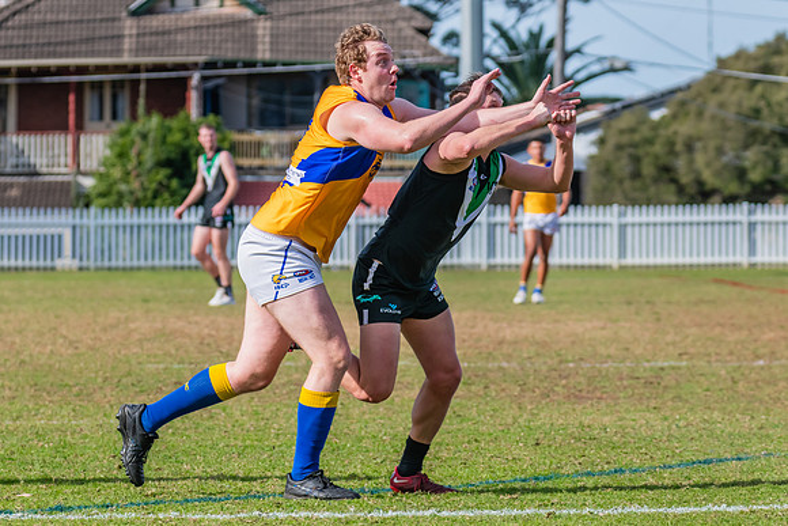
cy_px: 258
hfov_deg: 7.8
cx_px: 400
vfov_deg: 5.2
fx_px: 5753
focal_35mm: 263
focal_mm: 240
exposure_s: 1/1600
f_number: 9
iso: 800
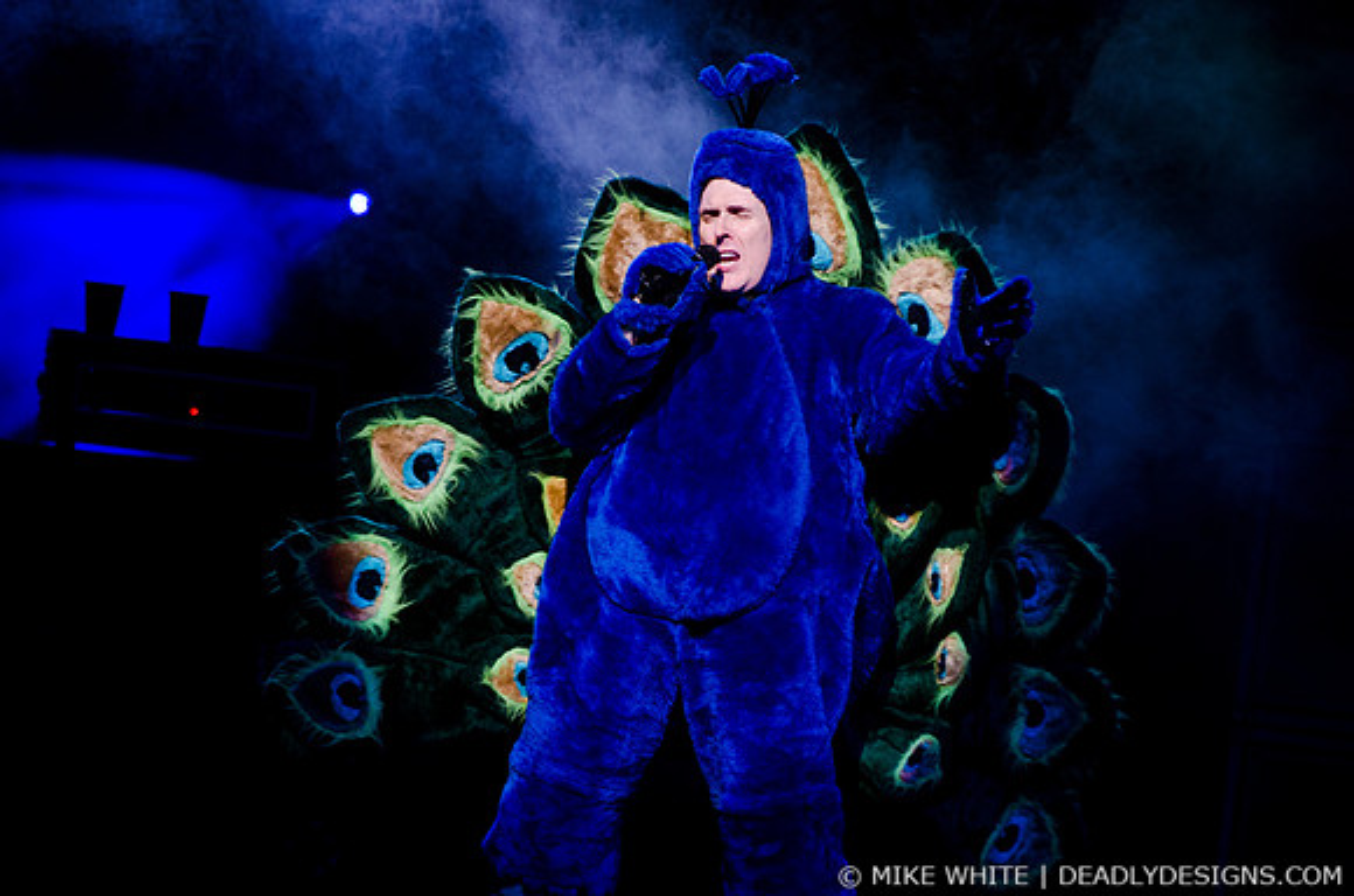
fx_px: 11259
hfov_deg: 6.9
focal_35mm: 300
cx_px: 677
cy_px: 448
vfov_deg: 4.6
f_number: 4.5
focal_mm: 200
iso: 1000
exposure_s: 1/800
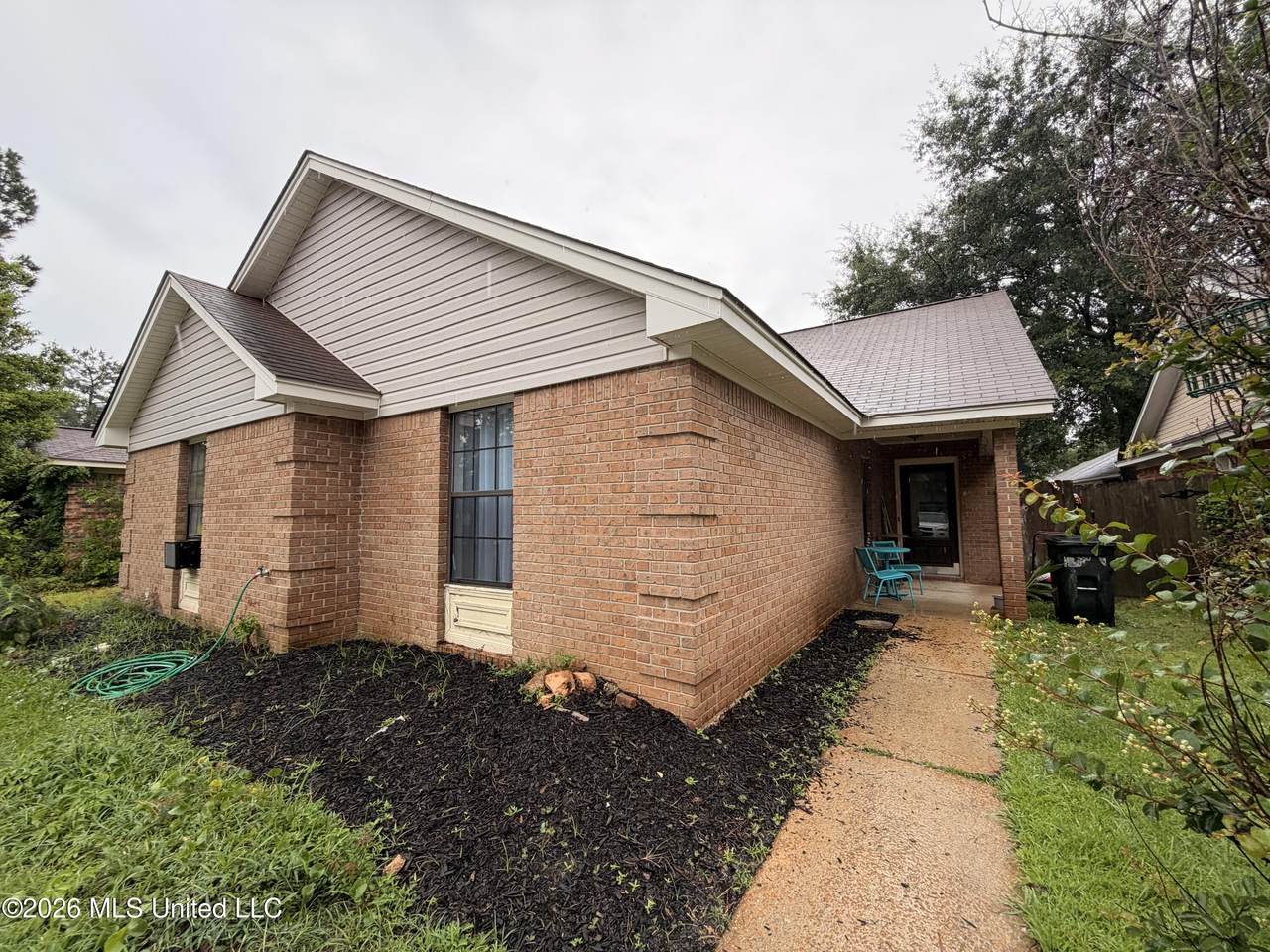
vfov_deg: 85.7
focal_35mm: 14
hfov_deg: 102.1
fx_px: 514
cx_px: 635
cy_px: 476
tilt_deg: +4.4
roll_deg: +1.5
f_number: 2.2
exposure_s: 1/502
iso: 50
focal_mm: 2.22
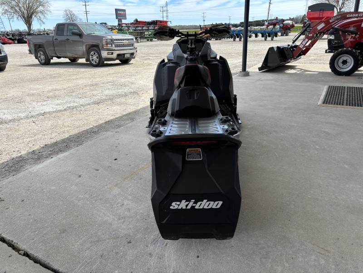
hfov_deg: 67.3
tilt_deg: -21.6
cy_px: 136
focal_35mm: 26
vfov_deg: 53.1
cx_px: 182
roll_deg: +2.5
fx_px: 273
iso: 50
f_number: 1.6
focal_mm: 5.96
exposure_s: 1/1783
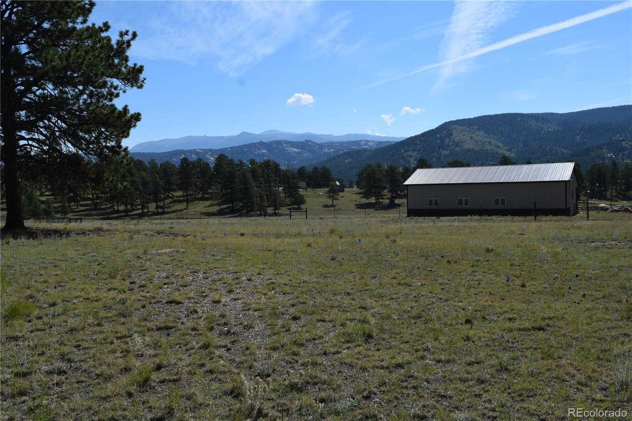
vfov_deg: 40.0
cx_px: 316
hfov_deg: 57.2
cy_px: 210
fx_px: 579
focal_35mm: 33
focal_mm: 22
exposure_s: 1/400
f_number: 10
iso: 200
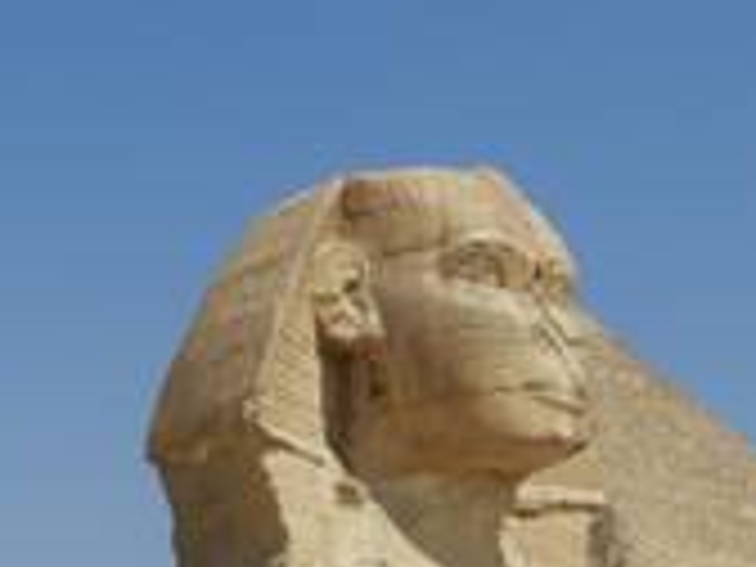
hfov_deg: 17.2
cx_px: 459
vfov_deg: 12.7
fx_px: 2490
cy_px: 666
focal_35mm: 114
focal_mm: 7.2
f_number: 7.6
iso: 100
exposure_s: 1/400
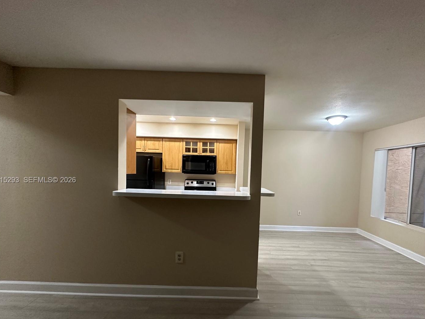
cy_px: 180
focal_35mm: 16
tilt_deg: -4.4
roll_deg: -2.4
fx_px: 196
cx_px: 224
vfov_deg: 77.7
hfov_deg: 94.4
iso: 320
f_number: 2.2
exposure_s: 1/61
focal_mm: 2.22
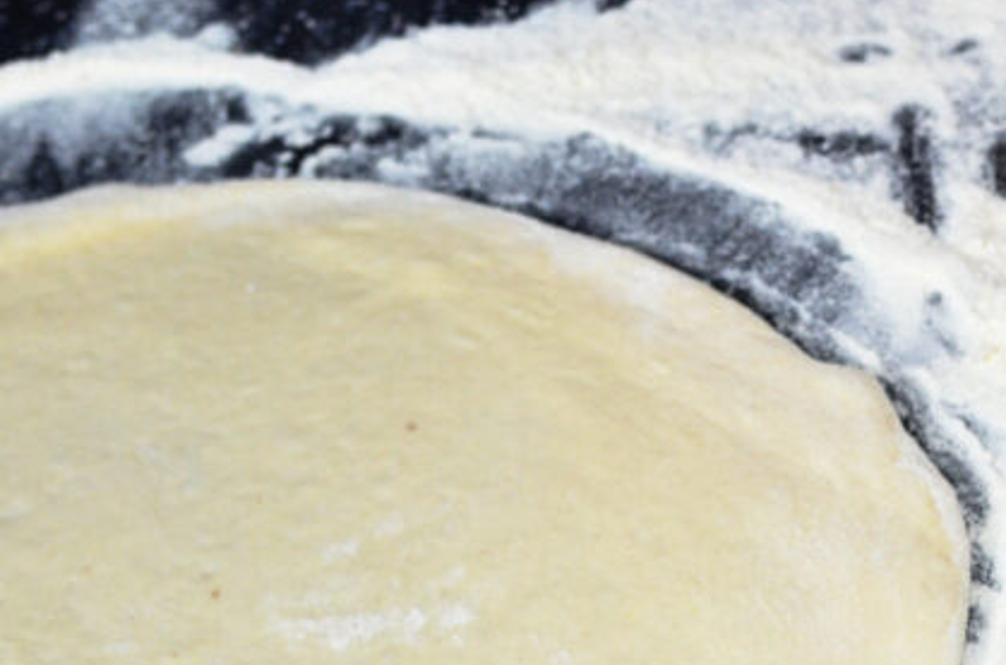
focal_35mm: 88
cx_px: 903
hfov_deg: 22.6
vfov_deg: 14.9
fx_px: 2453
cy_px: 799
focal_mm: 24
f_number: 5
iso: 800
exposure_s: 1/60
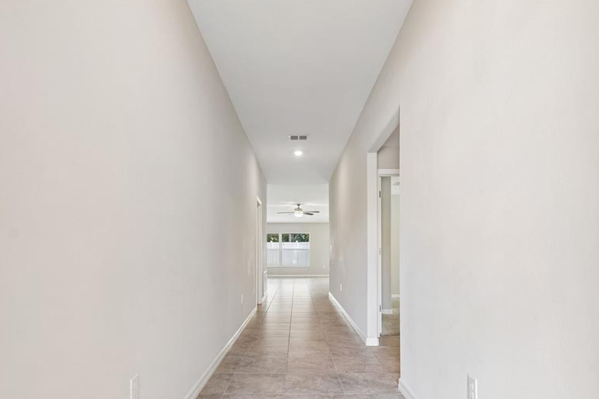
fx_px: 333
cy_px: 263
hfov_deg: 84.0
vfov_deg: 60.6
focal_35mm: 20
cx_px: 292
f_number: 7.1
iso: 100
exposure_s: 1/5
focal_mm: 10
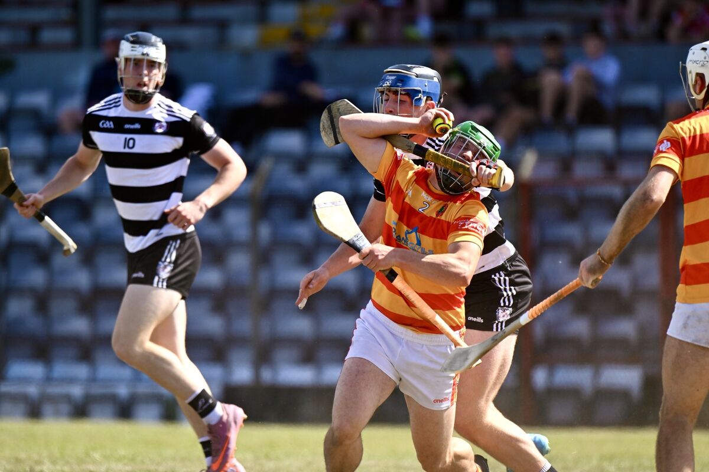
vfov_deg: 2.5
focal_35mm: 550
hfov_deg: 3.7
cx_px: 354
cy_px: 236
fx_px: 10831
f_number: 6.3
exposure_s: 1/1600
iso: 640
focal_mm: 550
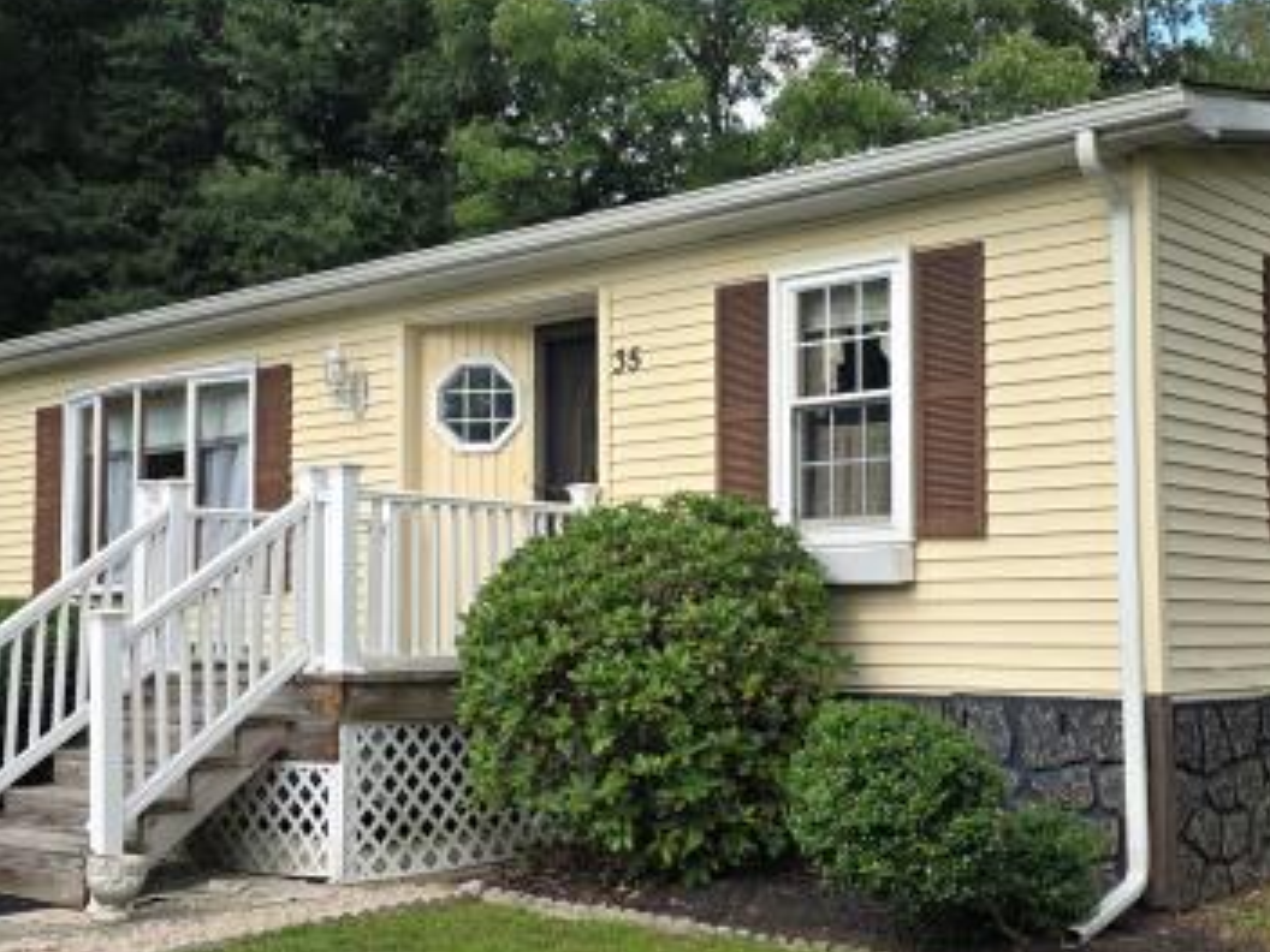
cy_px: 458
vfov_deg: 30.9
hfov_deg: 40.4
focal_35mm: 47
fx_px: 1724
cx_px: 714
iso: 80
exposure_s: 1/1704
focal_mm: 6.3
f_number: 1.7
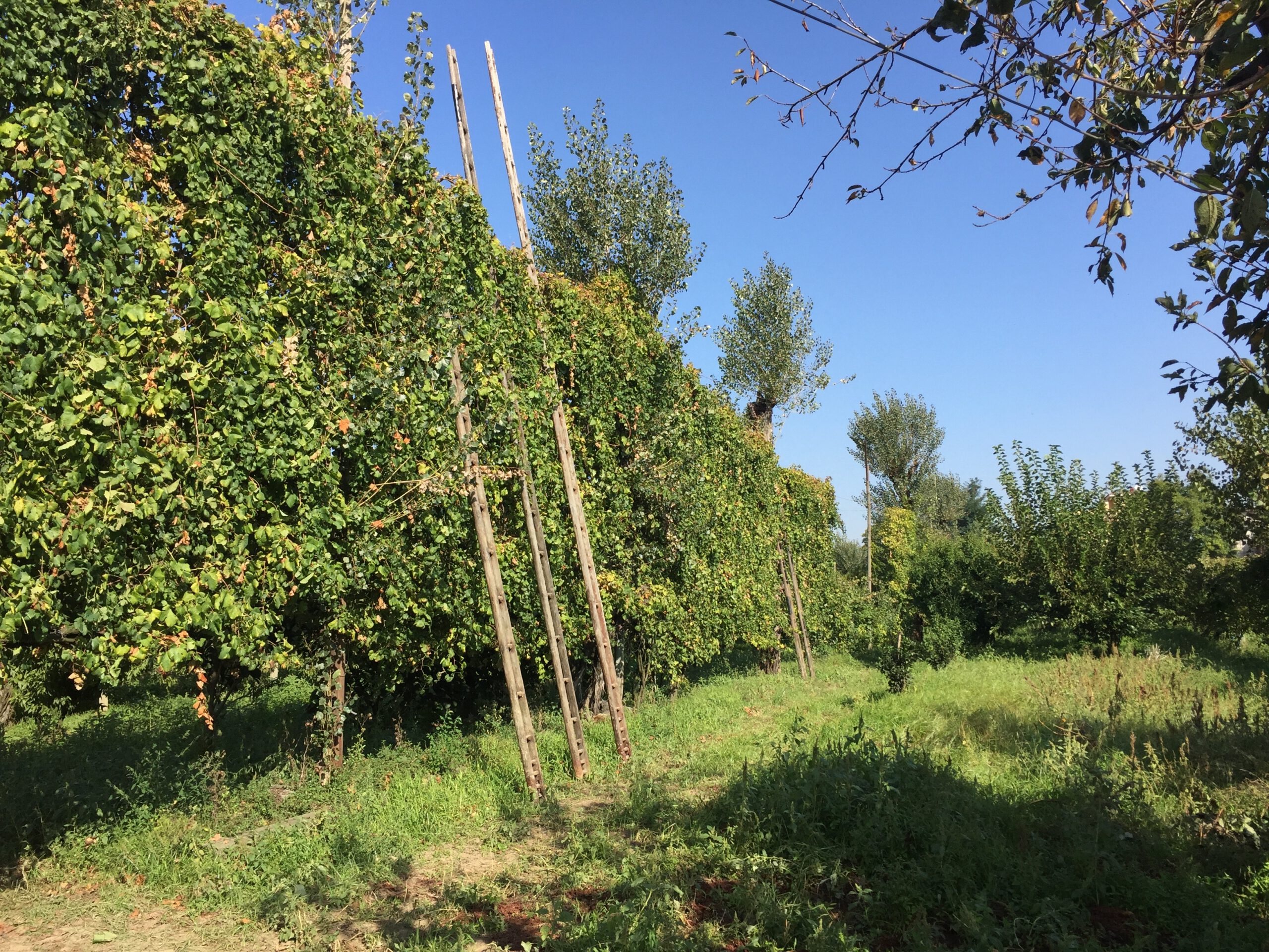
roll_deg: +1.8
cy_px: 476
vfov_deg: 48.2
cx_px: 634
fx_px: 1063
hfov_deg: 61.7
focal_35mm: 29
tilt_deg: +7.4
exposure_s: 1/1276
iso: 32
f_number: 2.2
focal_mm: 4.15
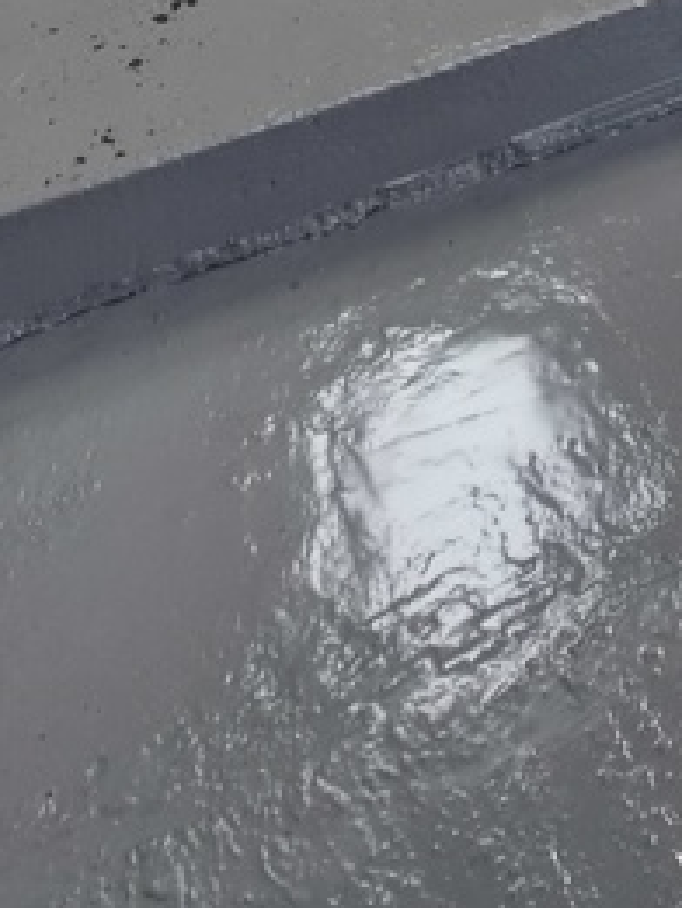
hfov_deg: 27.4
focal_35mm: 51
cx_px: 633
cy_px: -818
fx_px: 1339
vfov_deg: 20.8
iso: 50
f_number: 2.2
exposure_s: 1/107
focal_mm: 2.2
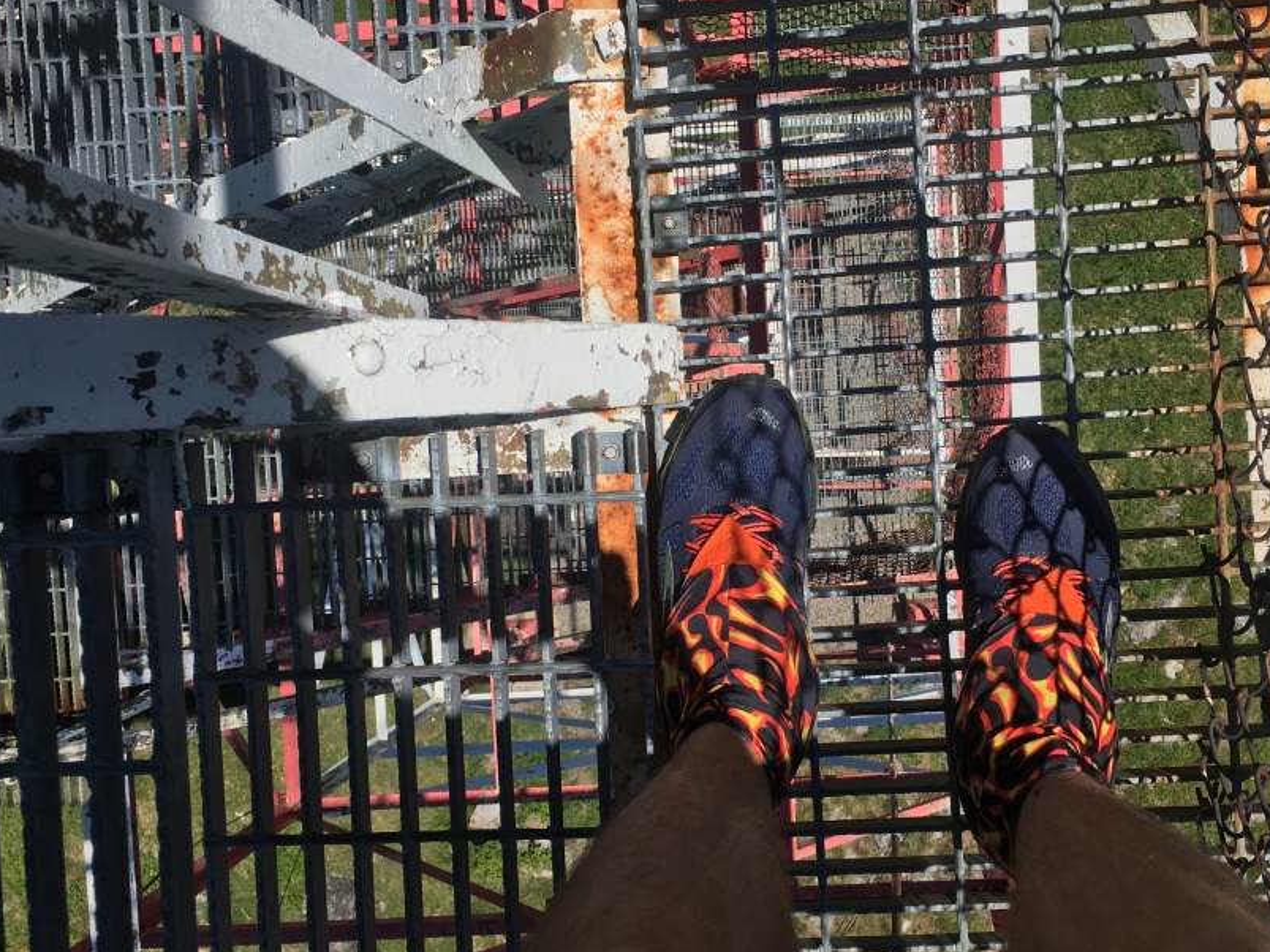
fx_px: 1357
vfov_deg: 38.7
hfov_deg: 50.0
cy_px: 476
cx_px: 729
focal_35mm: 37
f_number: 2.2
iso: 25
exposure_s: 1/2404
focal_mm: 4.15
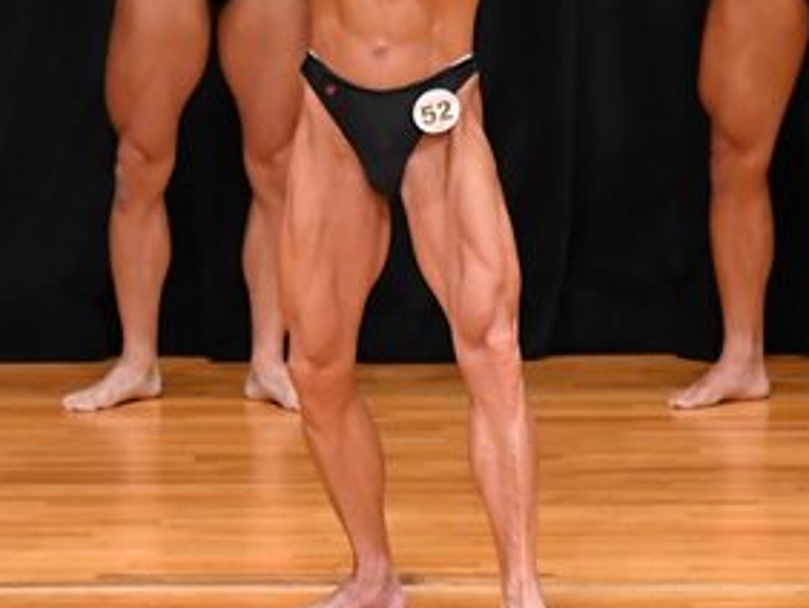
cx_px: 412
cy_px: 37
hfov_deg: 3.3
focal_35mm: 594
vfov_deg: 2.5
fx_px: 13894
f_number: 5.6
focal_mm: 150
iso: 4000
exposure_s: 1/400
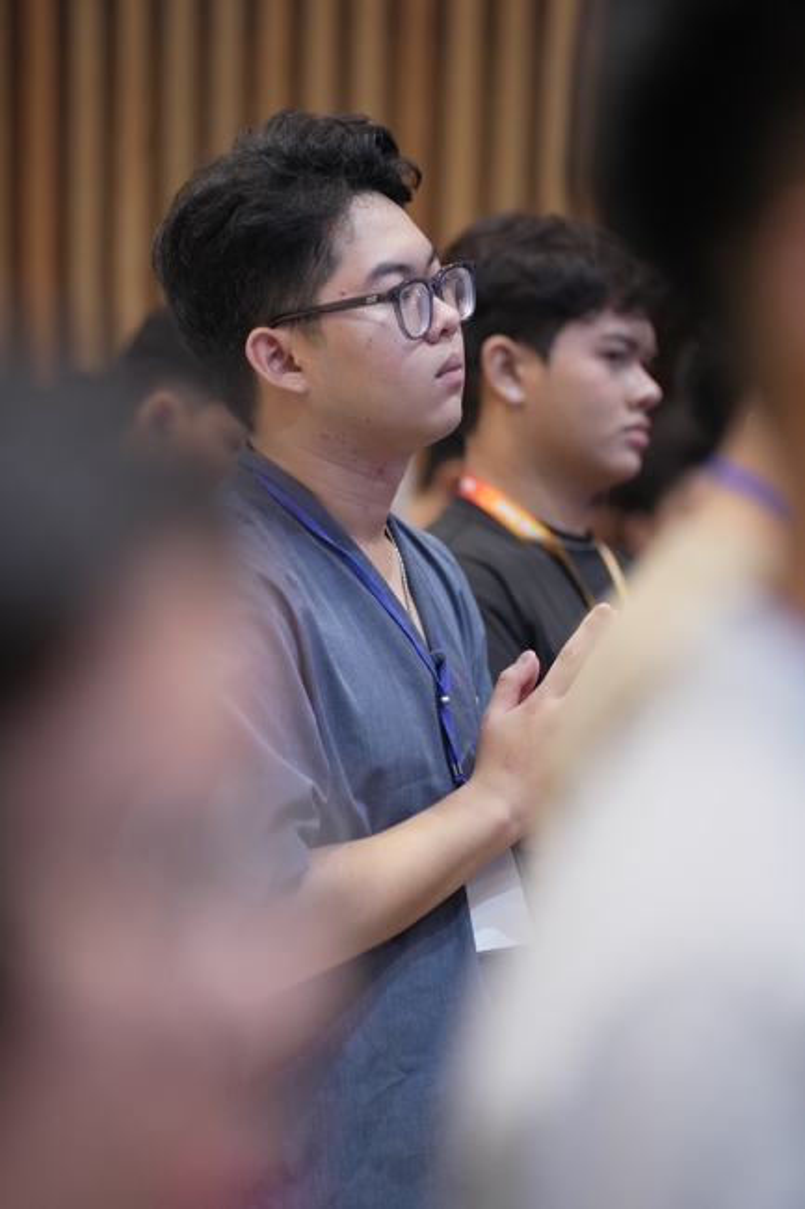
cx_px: 402
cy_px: 604
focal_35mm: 150
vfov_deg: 13.7
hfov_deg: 9.1
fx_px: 5034
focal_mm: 150
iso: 4000
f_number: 2.8
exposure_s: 1/200
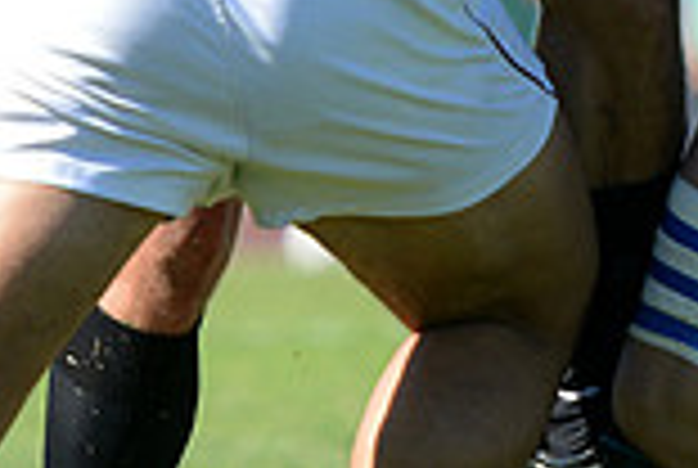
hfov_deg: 2.2
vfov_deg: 1.5
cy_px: -398
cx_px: 545
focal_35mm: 934
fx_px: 18144
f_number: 4
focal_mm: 250
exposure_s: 1/800
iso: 320
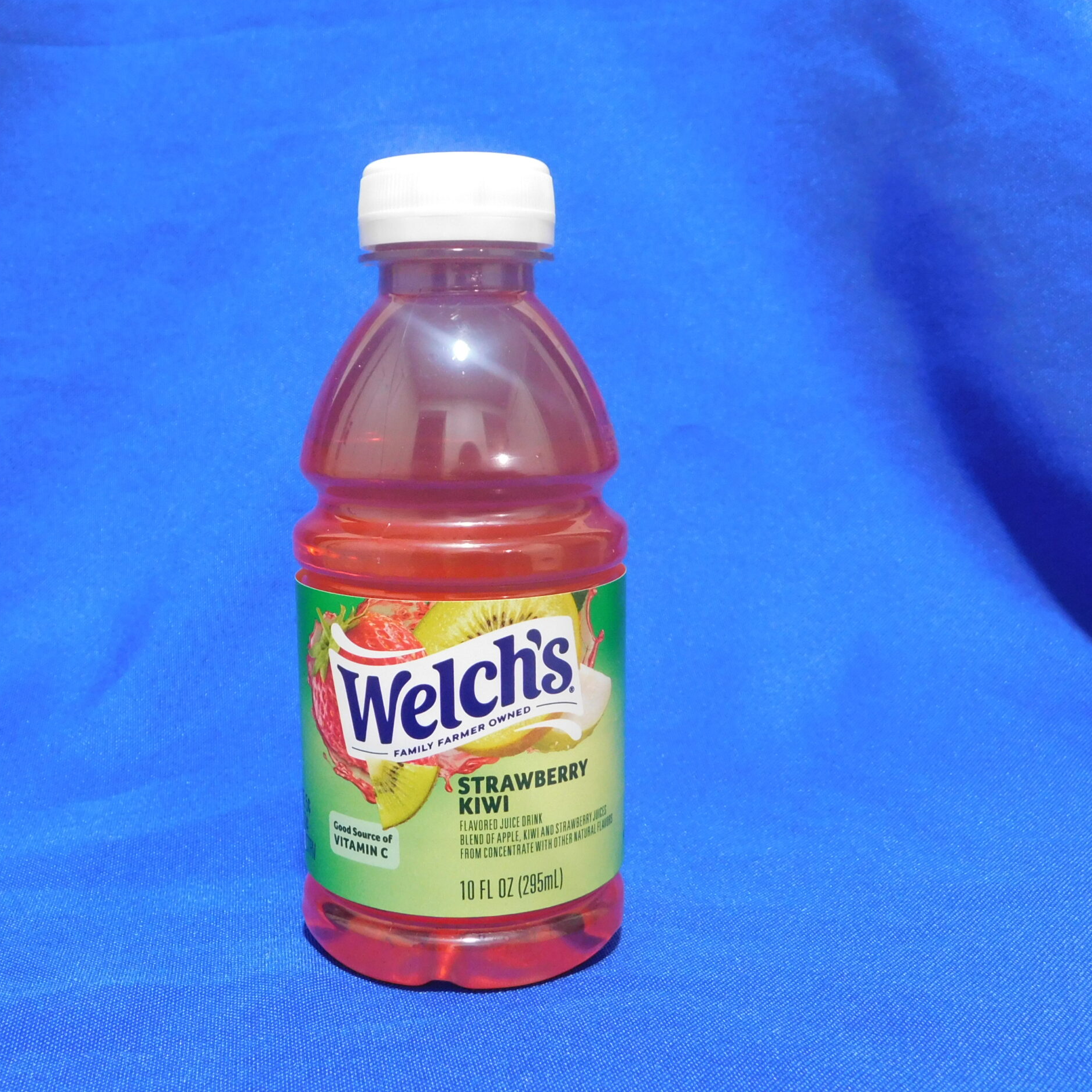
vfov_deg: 46.0
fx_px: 1285
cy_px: 552
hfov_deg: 45.7
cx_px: 427
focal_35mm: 36
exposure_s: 1/8
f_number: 3.2
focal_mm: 5.3
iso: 400
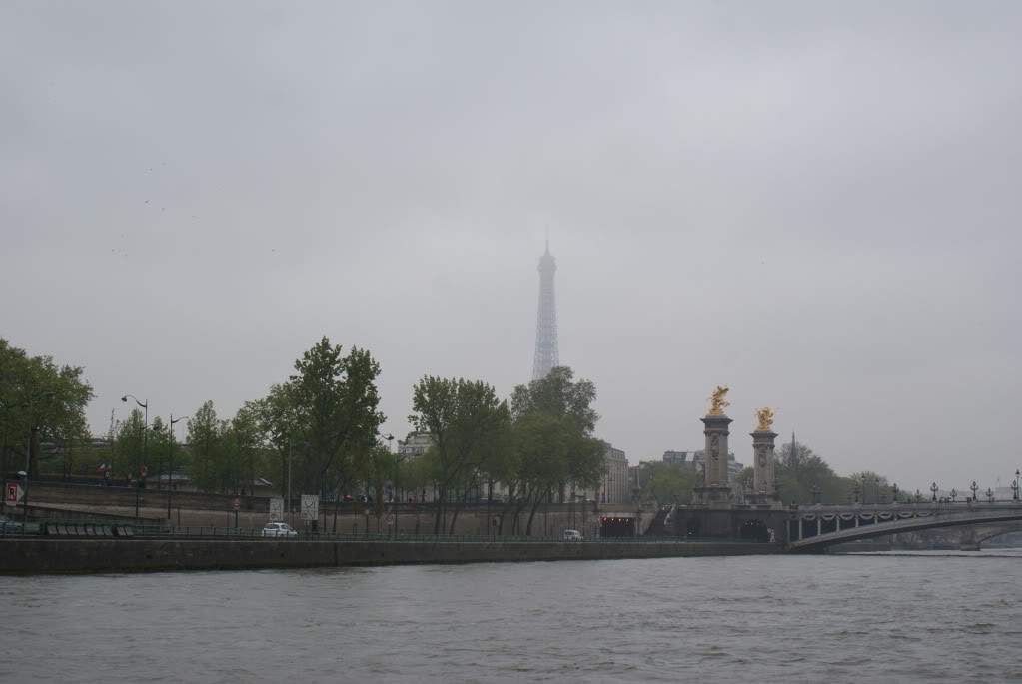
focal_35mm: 60
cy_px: 342
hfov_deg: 33.4
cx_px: 511
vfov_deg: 22.7
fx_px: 1706
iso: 100
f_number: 9
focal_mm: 40
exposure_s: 1/80
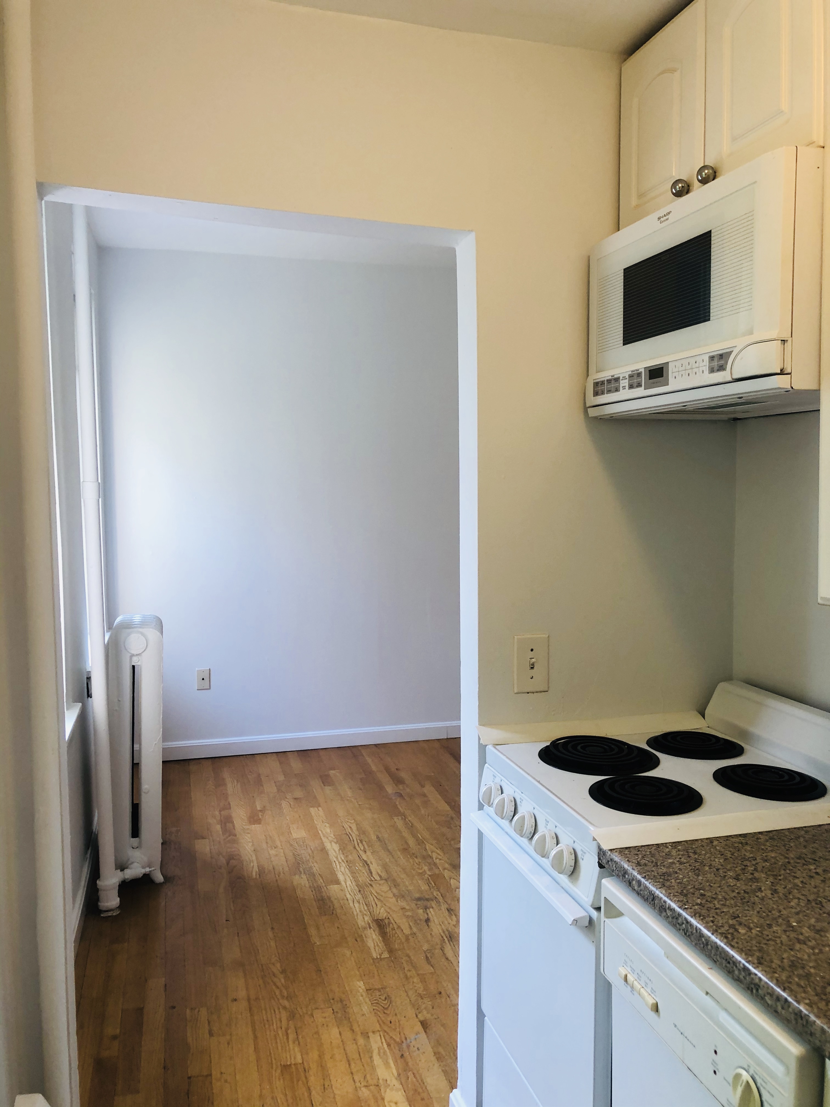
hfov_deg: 49.7
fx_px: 895
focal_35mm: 28
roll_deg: +0.2
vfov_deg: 63.4
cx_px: 415
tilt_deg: -4.2
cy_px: 554
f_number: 1.8
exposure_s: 1/40
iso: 20
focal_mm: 3.99
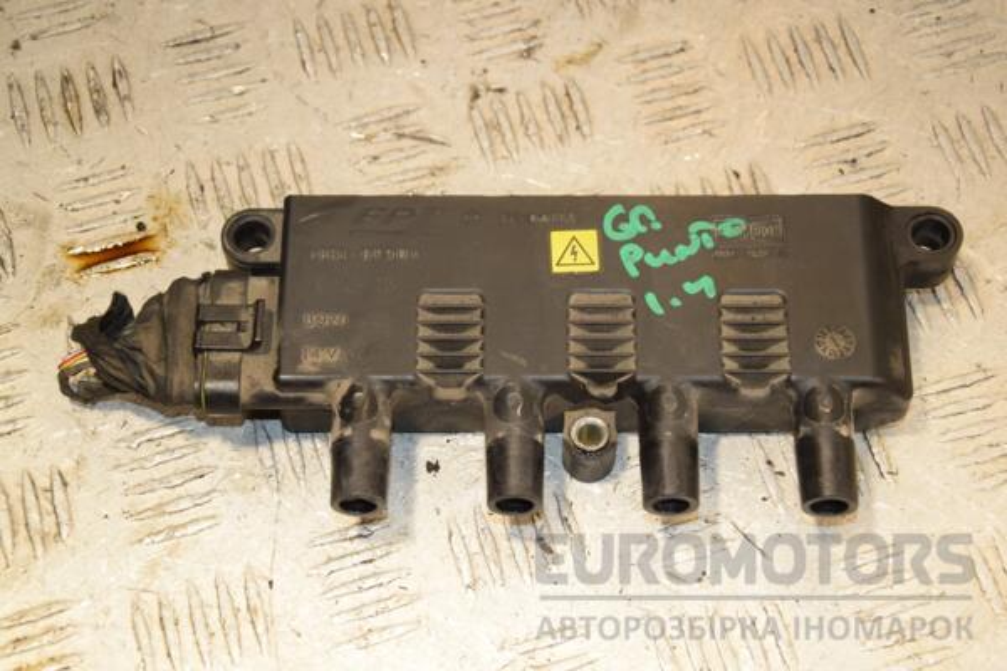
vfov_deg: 18.2
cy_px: 336
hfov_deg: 27.0
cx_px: 504
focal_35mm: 75
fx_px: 2098
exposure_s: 1/200
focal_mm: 50
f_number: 6.3
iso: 800
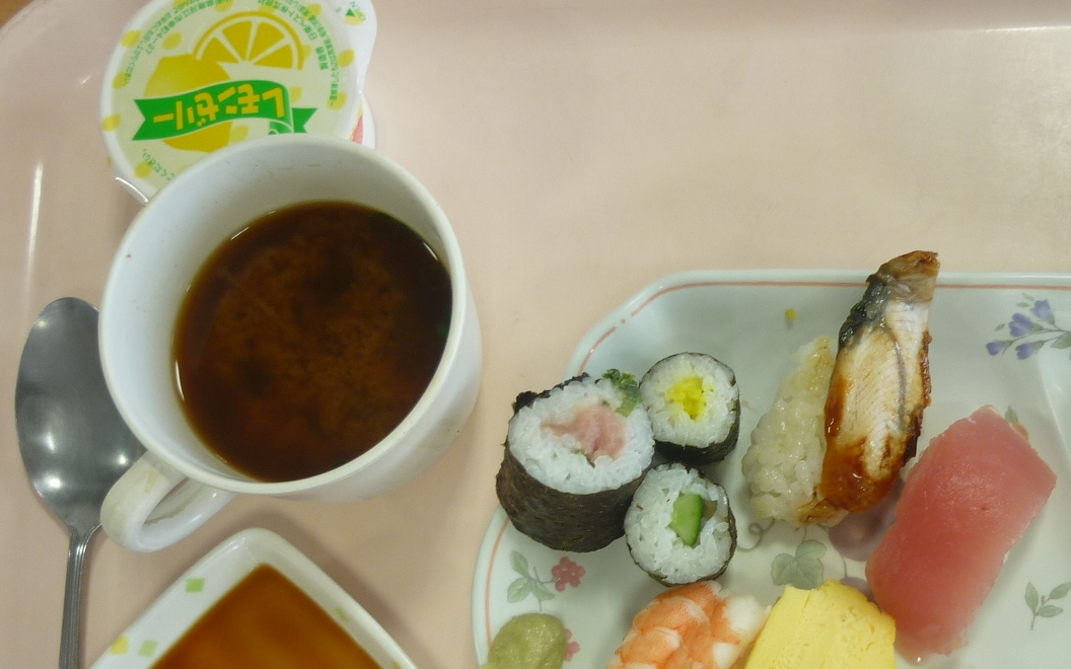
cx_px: 690
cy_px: 514
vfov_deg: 24.1
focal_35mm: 53
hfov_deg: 37.9
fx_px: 1547
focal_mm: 5.5
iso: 100
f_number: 2.8
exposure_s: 1/30
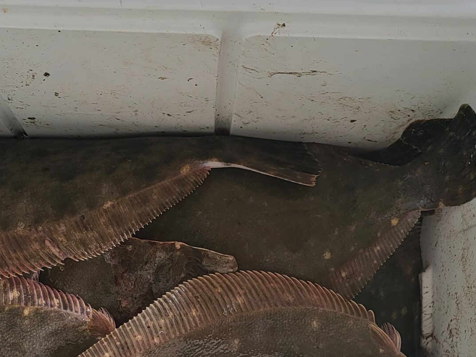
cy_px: 247
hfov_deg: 33.5
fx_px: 784
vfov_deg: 25.5
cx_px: 157
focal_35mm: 57
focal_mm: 5
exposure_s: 1/220
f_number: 1.8
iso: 40
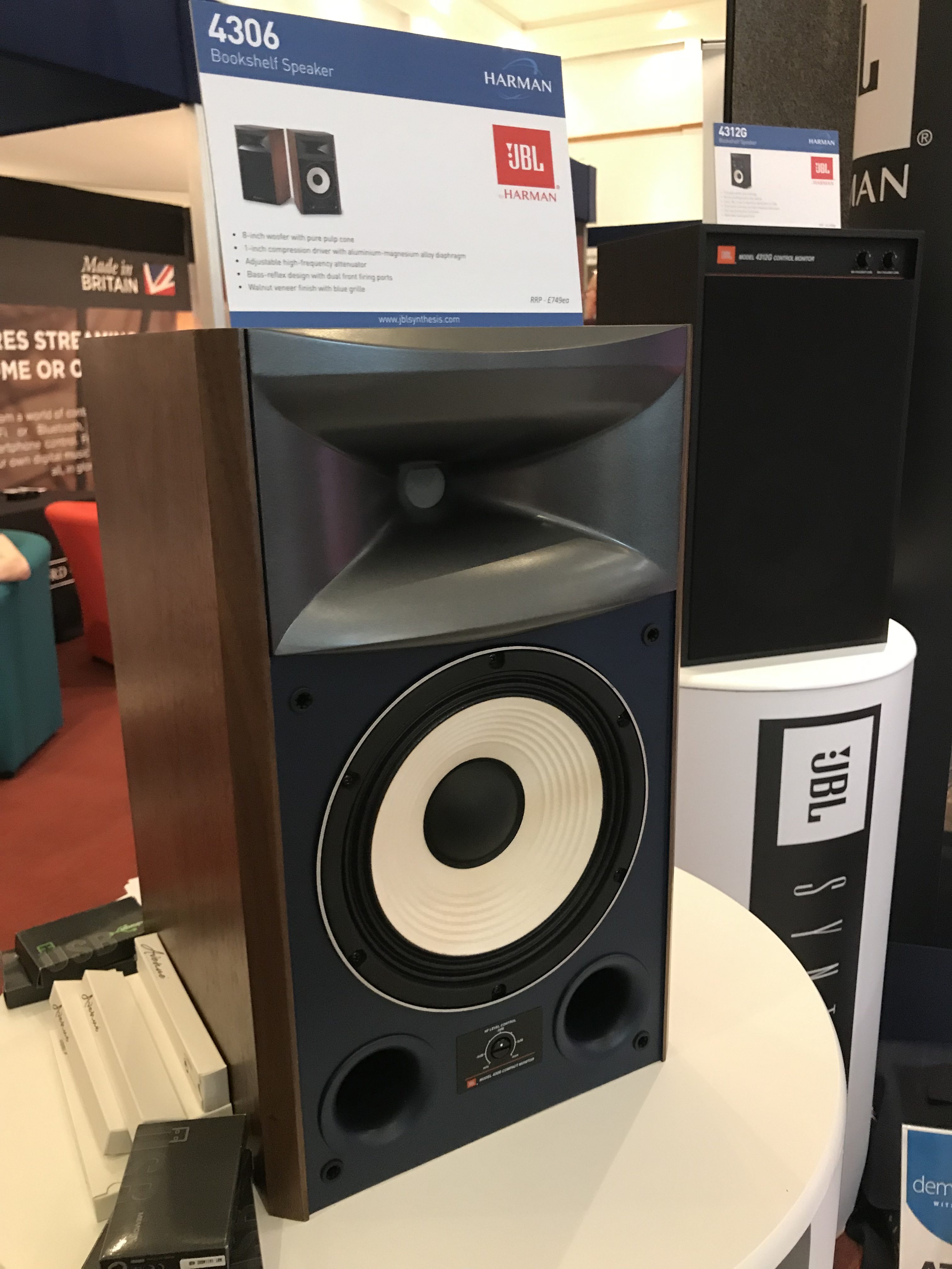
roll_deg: +0.5
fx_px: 1027
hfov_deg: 49.7
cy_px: 634
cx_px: 476
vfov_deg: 63.4
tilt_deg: -14.3
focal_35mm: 28
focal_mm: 3.99
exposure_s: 1/11
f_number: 1.8
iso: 100
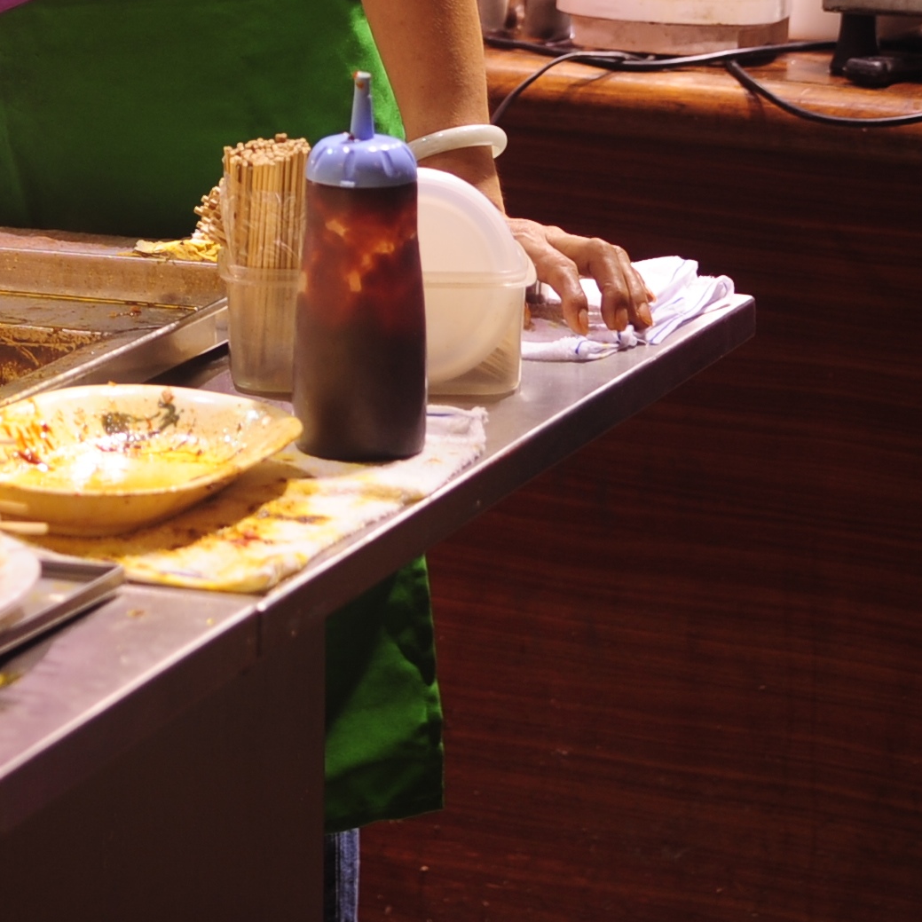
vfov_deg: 10.3
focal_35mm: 167
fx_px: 5032
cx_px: 28
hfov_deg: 10.4
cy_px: -221
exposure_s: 1/40
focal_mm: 48
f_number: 4
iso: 200
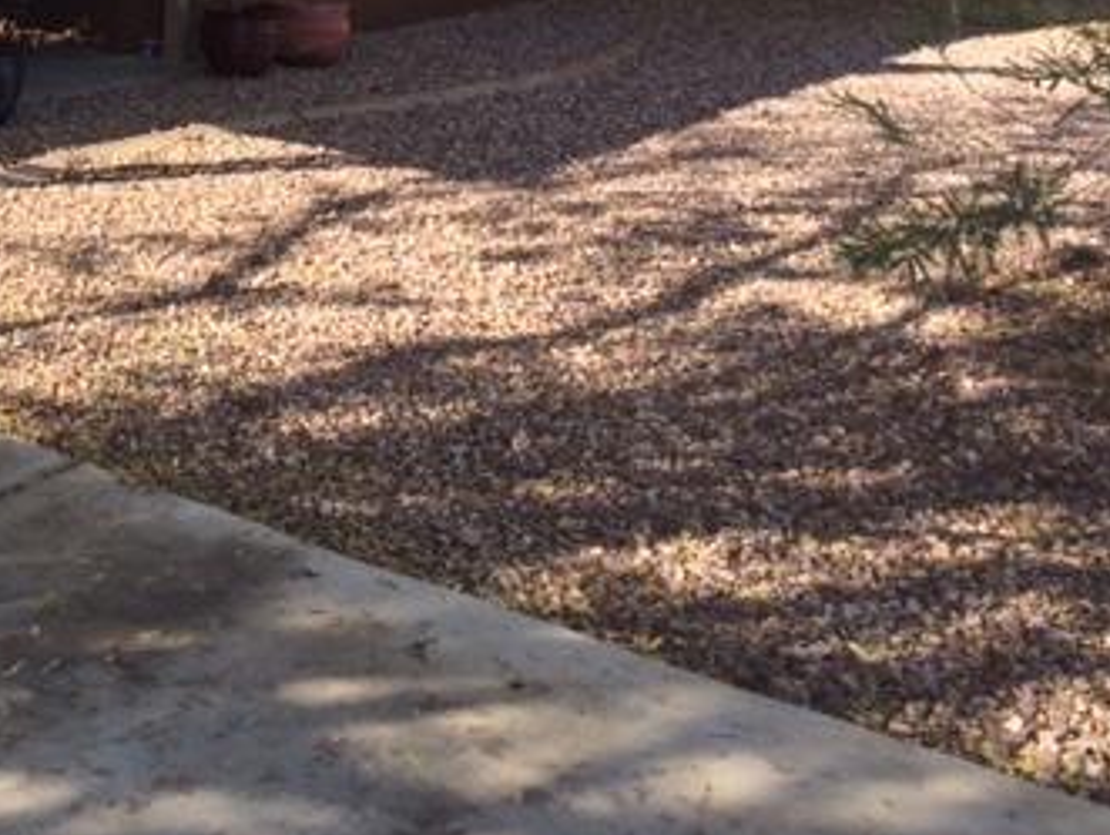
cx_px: 70
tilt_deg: -10.5
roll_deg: -0.5
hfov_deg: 32.3
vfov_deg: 25.1
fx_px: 1798
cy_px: 40
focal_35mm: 56
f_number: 2.2
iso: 32
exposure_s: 1/1026
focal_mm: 4.15
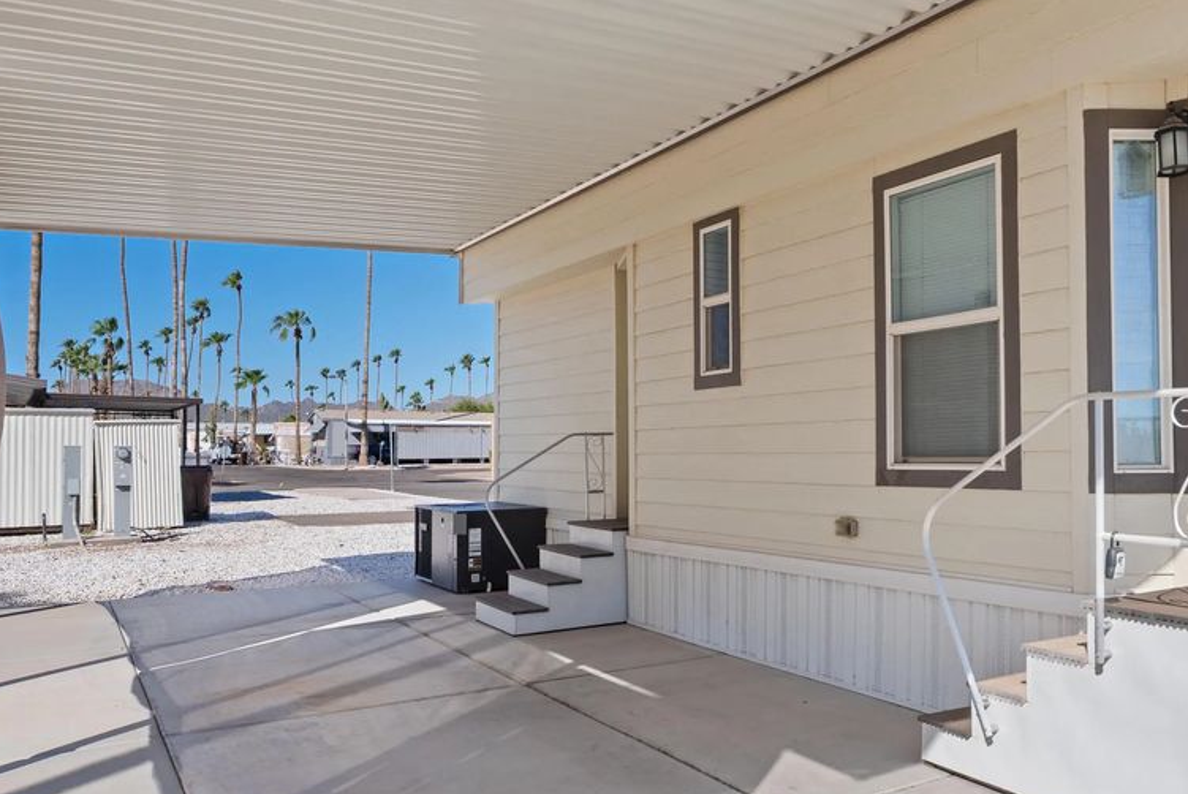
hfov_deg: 61.4
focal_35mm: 30
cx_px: 709
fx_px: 991
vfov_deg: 43.6
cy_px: 440
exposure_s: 1/125
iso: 200
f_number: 9
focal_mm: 22
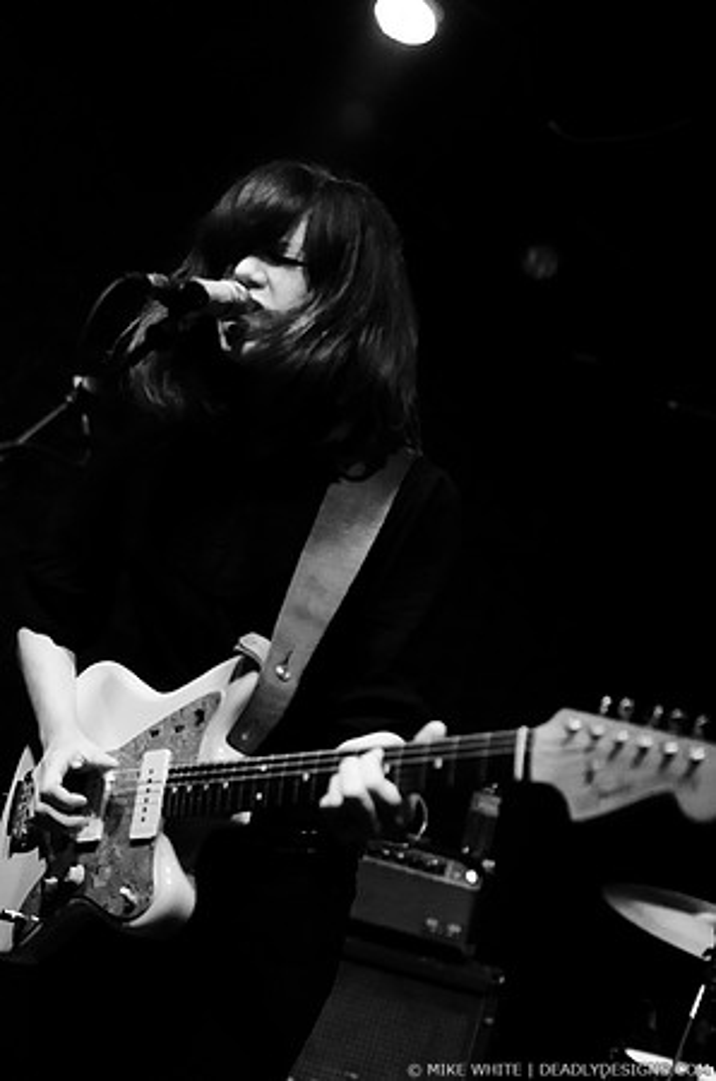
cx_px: 358
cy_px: 540
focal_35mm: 45
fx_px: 1349
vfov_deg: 43.7
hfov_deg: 29.7
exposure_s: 1/250
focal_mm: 30
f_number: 1.8
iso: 2000
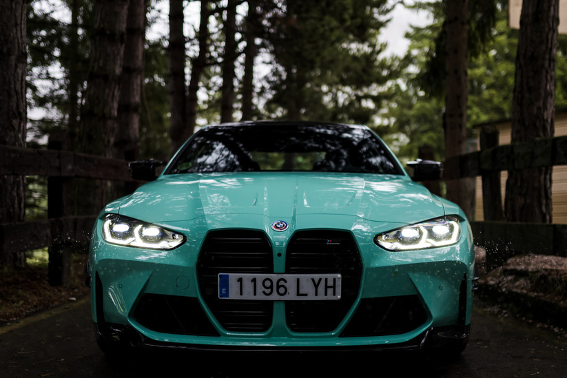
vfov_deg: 26.3
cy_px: 264
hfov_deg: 38.9
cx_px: 279
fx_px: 803
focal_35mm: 51
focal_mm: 35
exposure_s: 1/160
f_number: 1.4
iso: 400
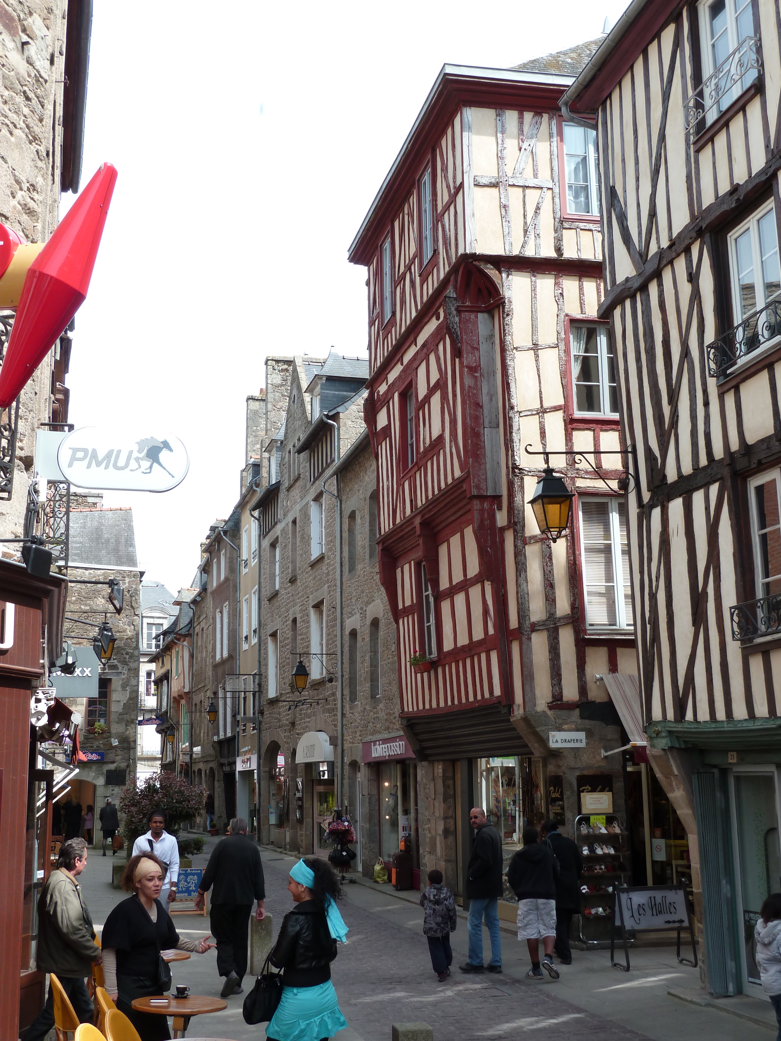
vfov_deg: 44.8
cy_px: 520
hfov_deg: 34.3
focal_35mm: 42
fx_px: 1263
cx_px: 390
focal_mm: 6.9
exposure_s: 1/200
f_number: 4
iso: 80
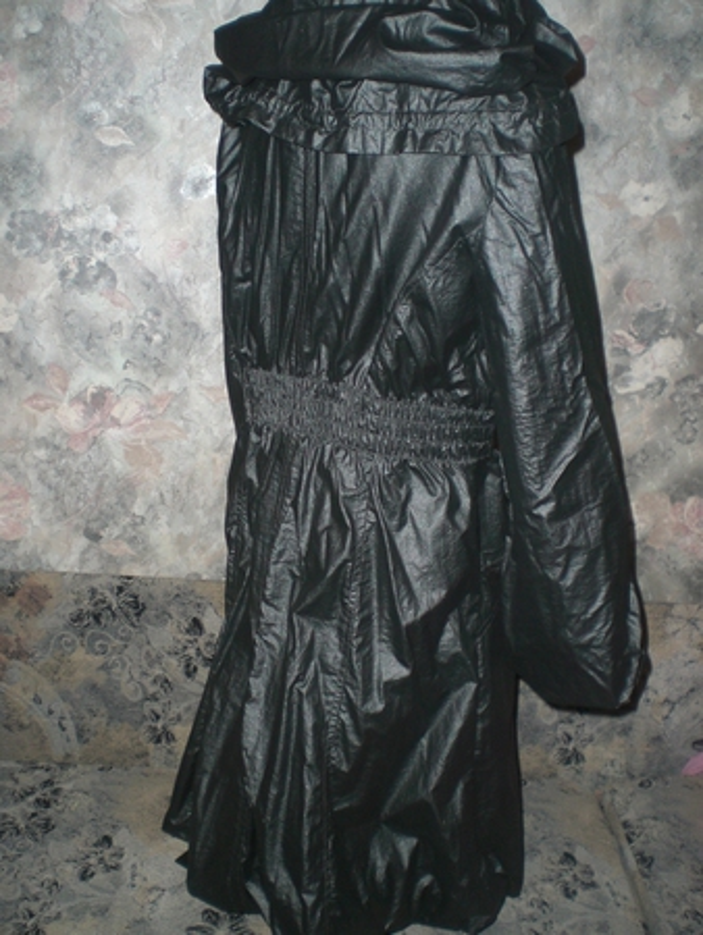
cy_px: 468
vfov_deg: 49.0
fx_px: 1028
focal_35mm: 38
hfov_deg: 37.8
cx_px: 352
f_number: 3.1
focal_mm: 6.3
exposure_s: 1/60
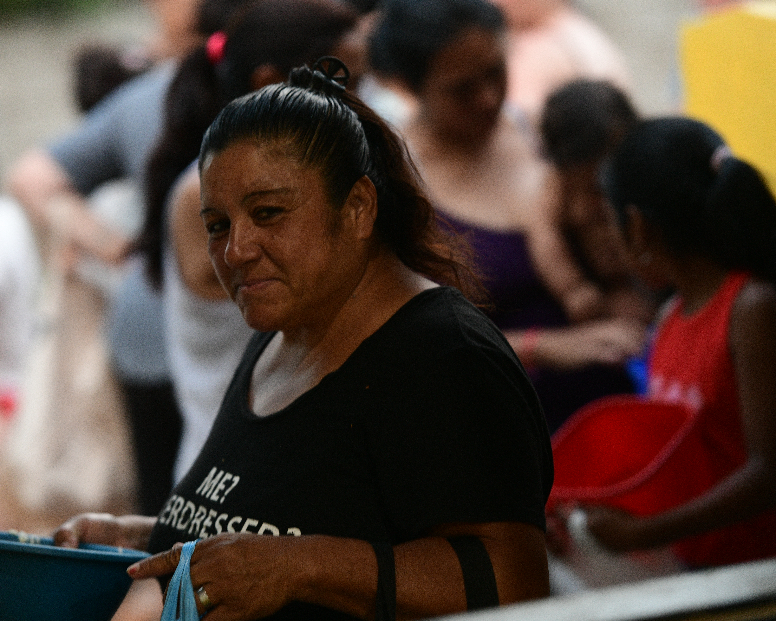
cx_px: 365
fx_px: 3629
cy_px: 311
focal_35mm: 158
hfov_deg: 12.2
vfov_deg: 9.8
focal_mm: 140
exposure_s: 1/160
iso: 2500
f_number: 2.8
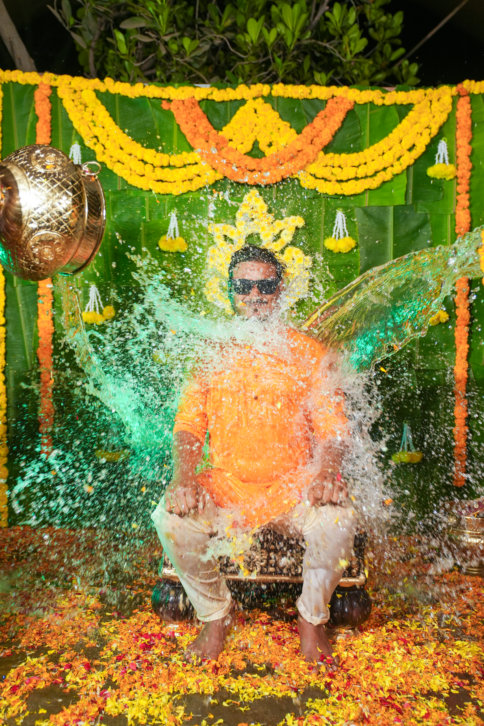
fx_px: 686
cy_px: 363
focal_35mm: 34
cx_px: 242
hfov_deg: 38.9
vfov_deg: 55.8
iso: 640
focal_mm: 34
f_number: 2.8
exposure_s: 1/400
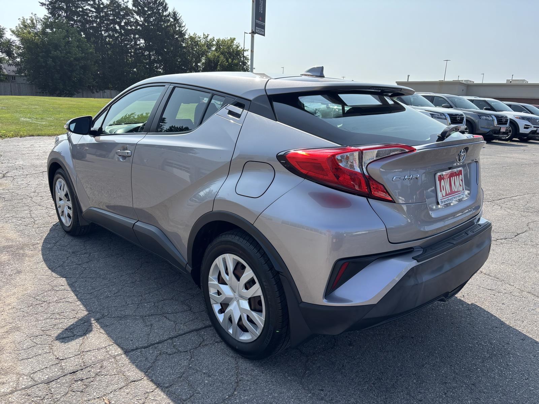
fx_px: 405
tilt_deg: -13.7
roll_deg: -2.6
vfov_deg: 53.1
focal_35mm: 26
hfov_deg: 67.3
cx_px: 270
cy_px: 202
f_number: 1.6
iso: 50
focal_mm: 5.96
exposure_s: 1/2242
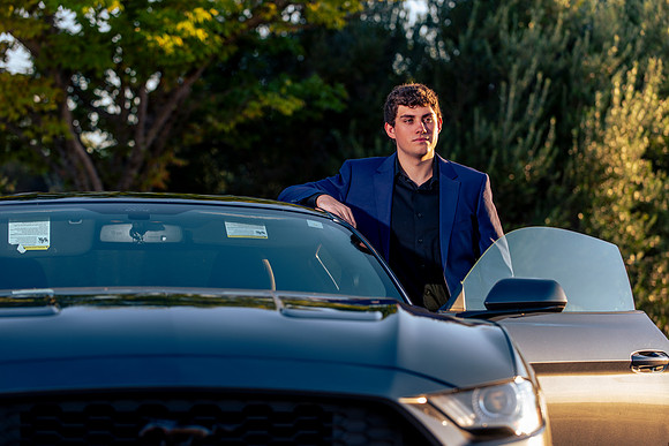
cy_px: 223
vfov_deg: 11.8
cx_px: 334
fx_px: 2152
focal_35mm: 116
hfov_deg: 17.7
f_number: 4
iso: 31
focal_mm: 110
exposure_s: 1/100
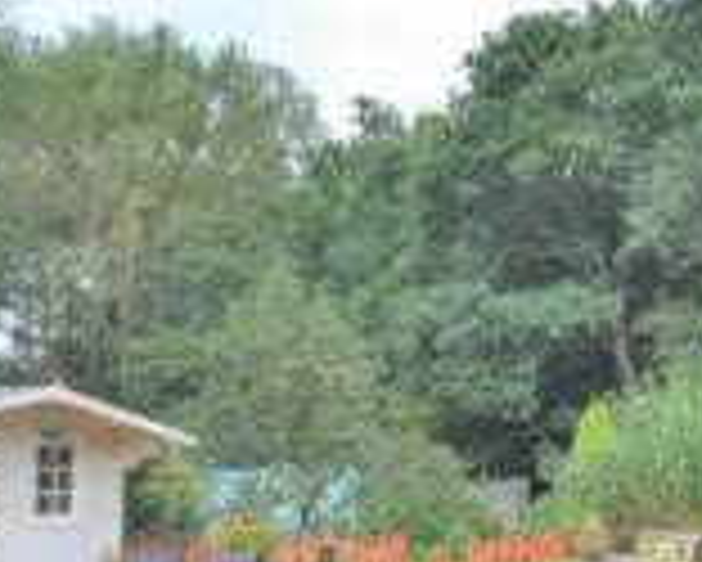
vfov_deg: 25.6
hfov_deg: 27.6
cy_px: 402
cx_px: 866
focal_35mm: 59
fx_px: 1227
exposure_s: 1/250
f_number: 8
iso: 280
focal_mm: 10
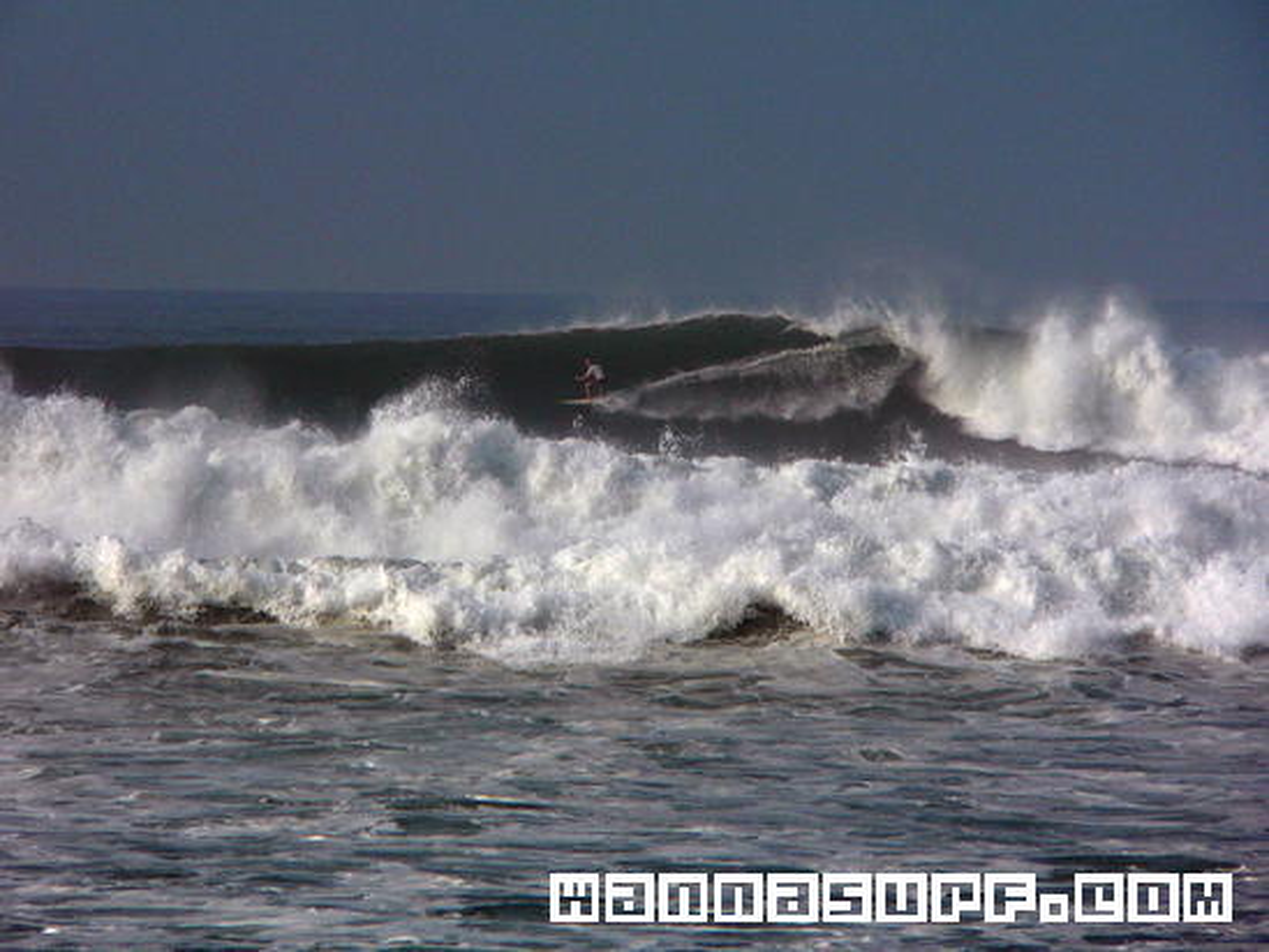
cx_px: 634
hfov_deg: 4.6
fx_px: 15840
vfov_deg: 3.4
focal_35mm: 432
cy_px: 476
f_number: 4
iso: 80
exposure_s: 1/500
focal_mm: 72
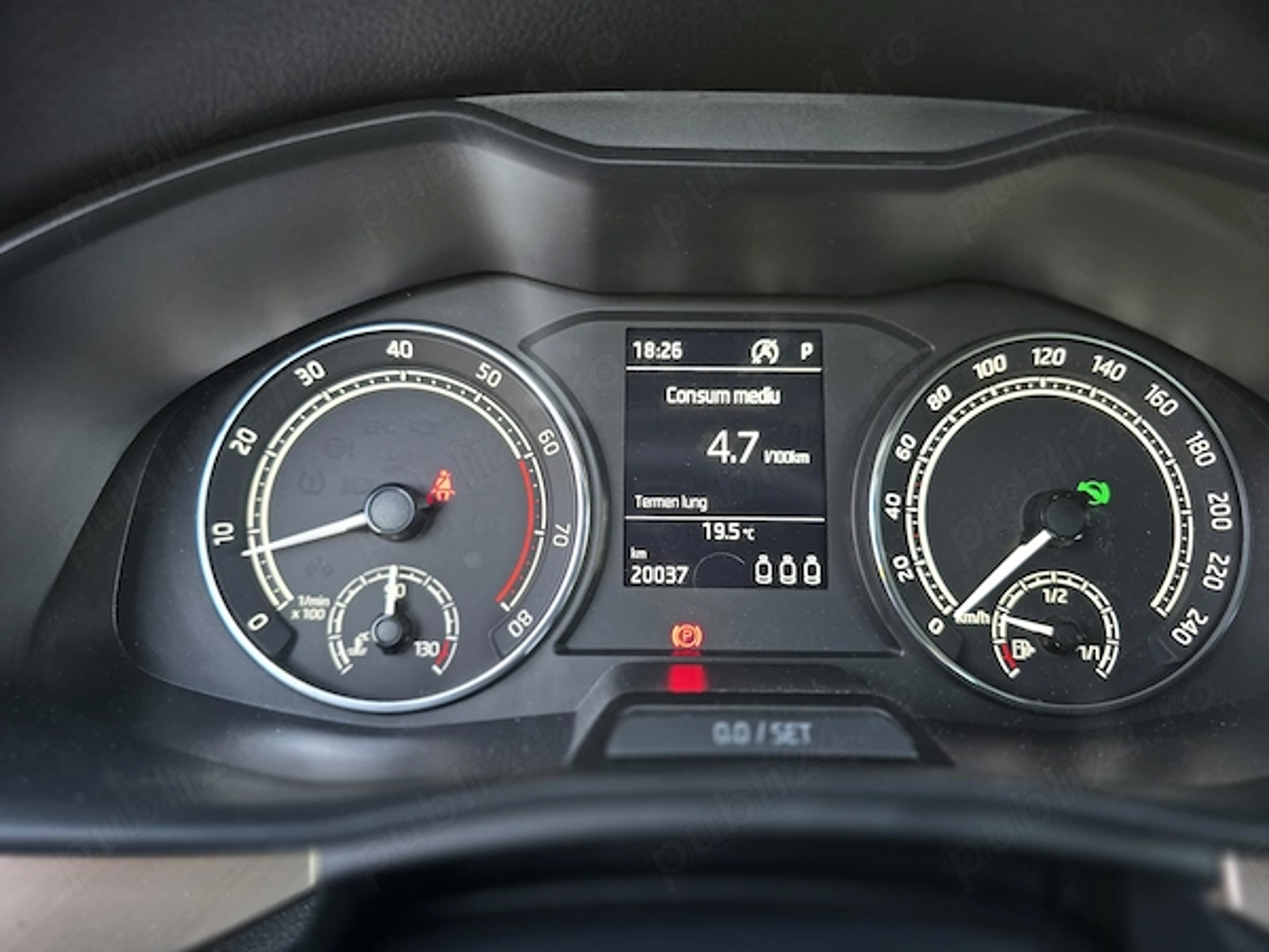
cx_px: 634
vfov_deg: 58.9
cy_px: 476
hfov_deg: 73.9
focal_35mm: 23
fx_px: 843
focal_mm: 6.3
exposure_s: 1/50
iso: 160
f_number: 1.7
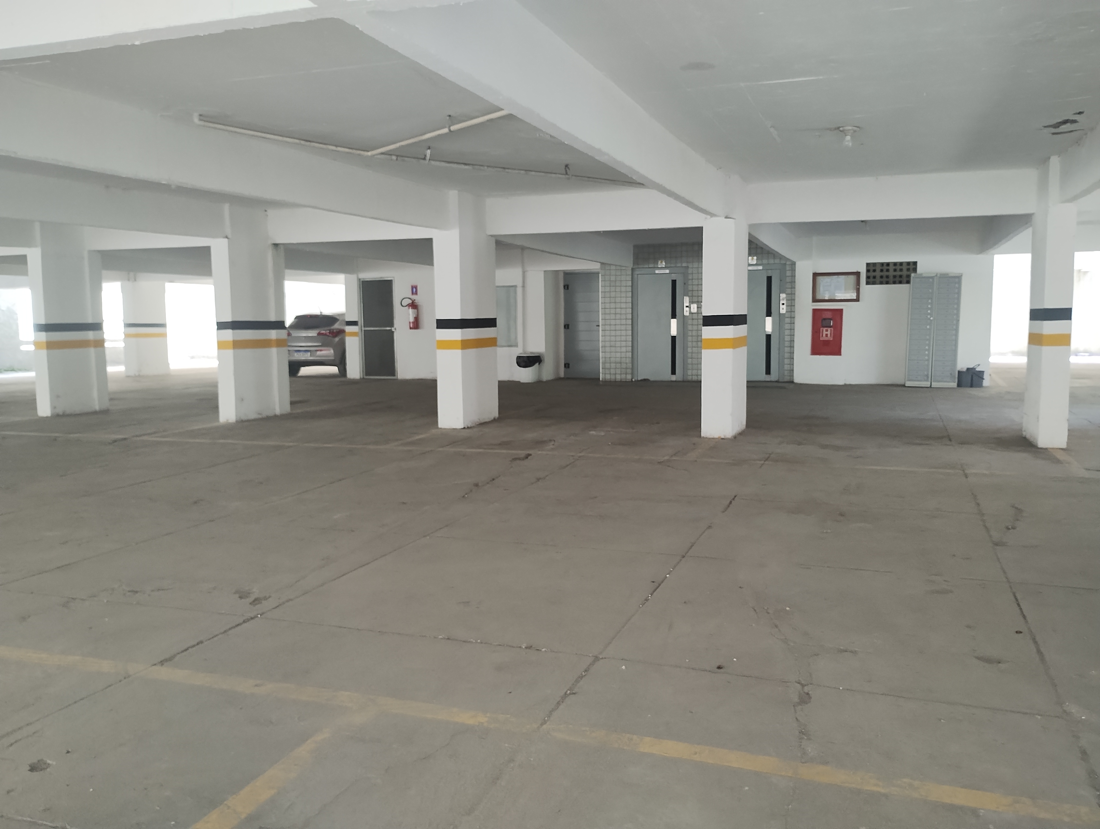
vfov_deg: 49.9
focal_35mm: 28
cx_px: 550
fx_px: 891
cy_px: 414
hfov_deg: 63.4
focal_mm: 4.27
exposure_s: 1/60
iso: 813
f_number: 1.8
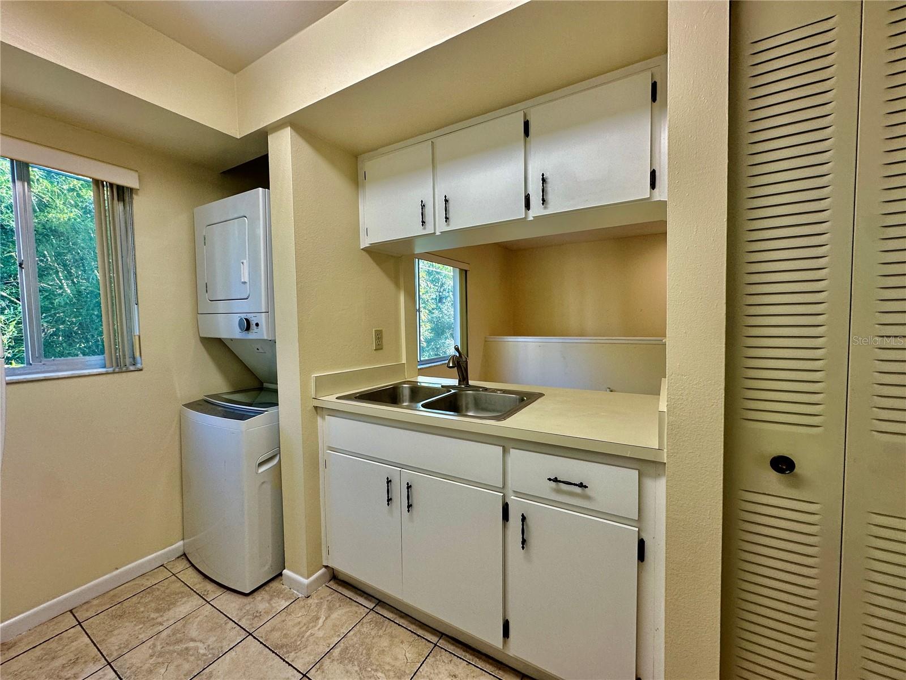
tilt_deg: -3.2
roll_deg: +0.4
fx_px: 366
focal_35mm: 14
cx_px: 453
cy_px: 340
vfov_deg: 85.7
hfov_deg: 102.1
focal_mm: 2.22
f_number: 2.2
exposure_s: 1/120
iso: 125
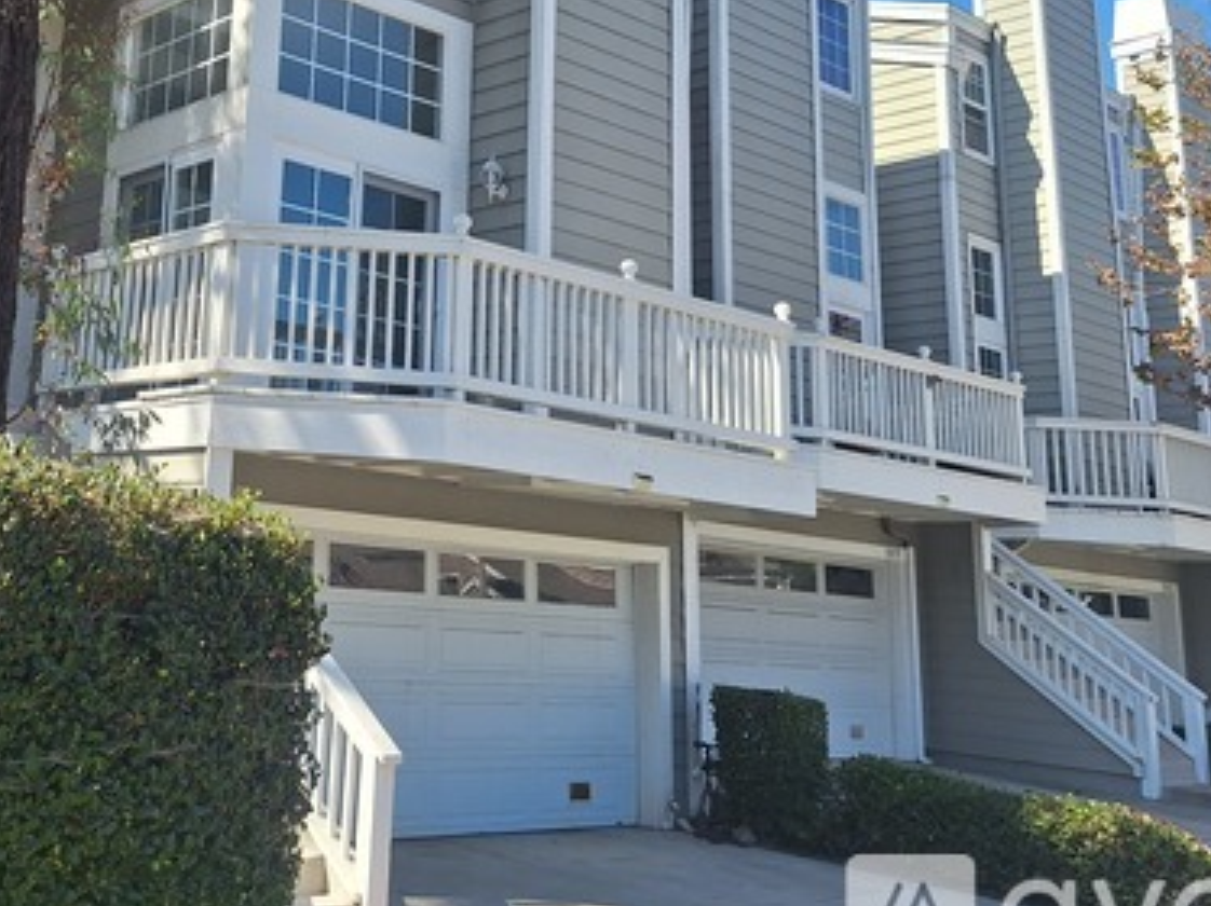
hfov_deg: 44.2
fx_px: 1433
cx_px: 290
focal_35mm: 41
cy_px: 175
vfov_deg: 34.0
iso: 40
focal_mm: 5.54
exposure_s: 1/1650
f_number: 1.8
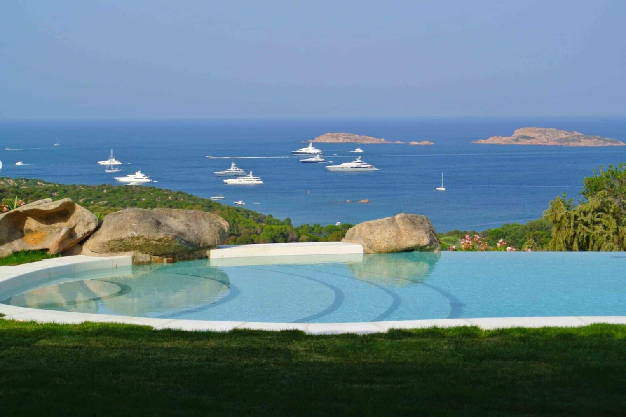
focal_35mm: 82
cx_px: 314
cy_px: 211
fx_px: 1426
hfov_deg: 24.8
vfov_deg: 16.7
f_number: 5.6
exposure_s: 1/500
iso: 100
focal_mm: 30
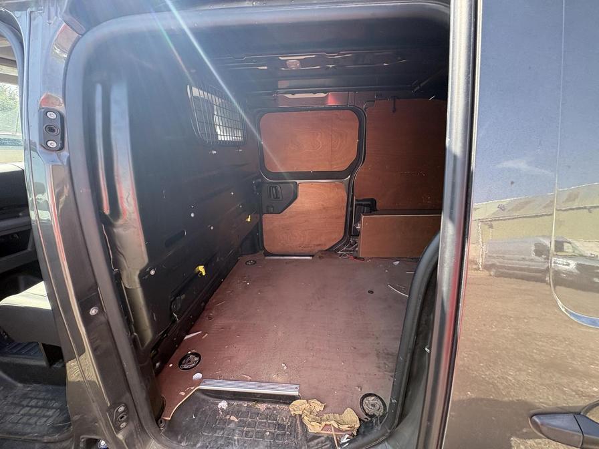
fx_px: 242
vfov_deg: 85.7
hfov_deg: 102.1
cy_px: 224
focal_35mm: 14
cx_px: 300
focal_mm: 2.22
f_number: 2.2
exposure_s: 1/137
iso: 64
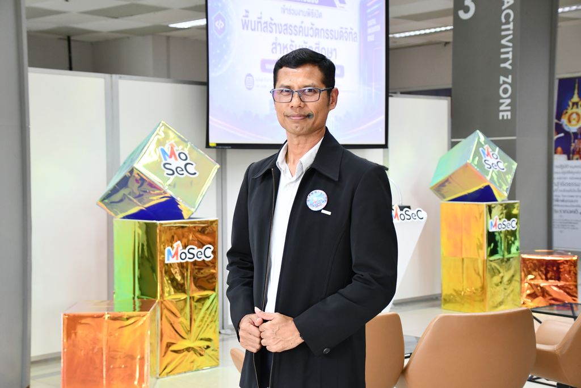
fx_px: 968
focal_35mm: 60
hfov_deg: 33.4
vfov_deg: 22.6
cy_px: 194
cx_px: 290
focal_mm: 40
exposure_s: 1/125
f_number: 4.2
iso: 1400
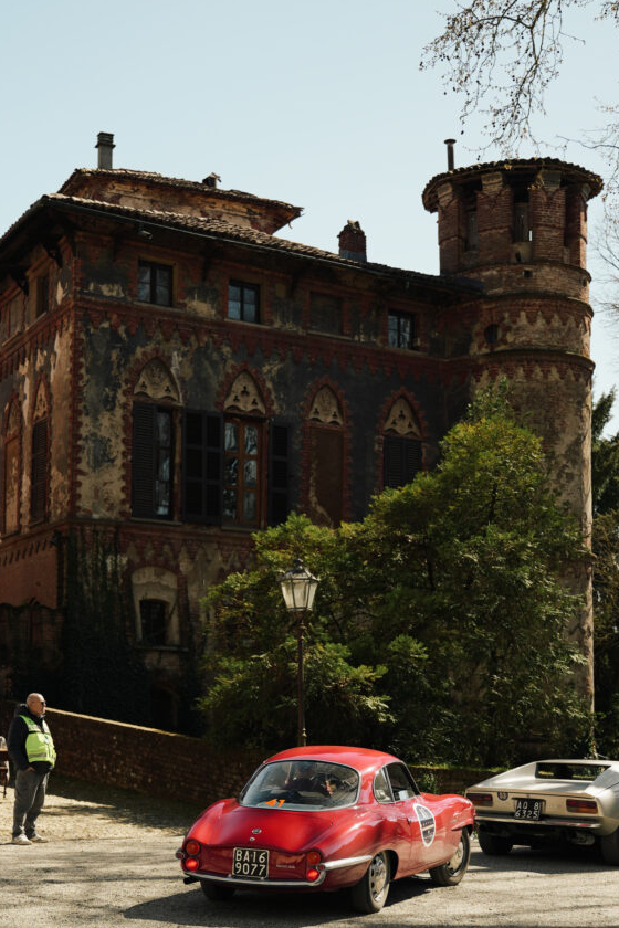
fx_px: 1547
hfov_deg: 22.6
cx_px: 332
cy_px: 618
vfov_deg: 33.1
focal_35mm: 60
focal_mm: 36
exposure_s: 1/500
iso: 100
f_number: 2.8
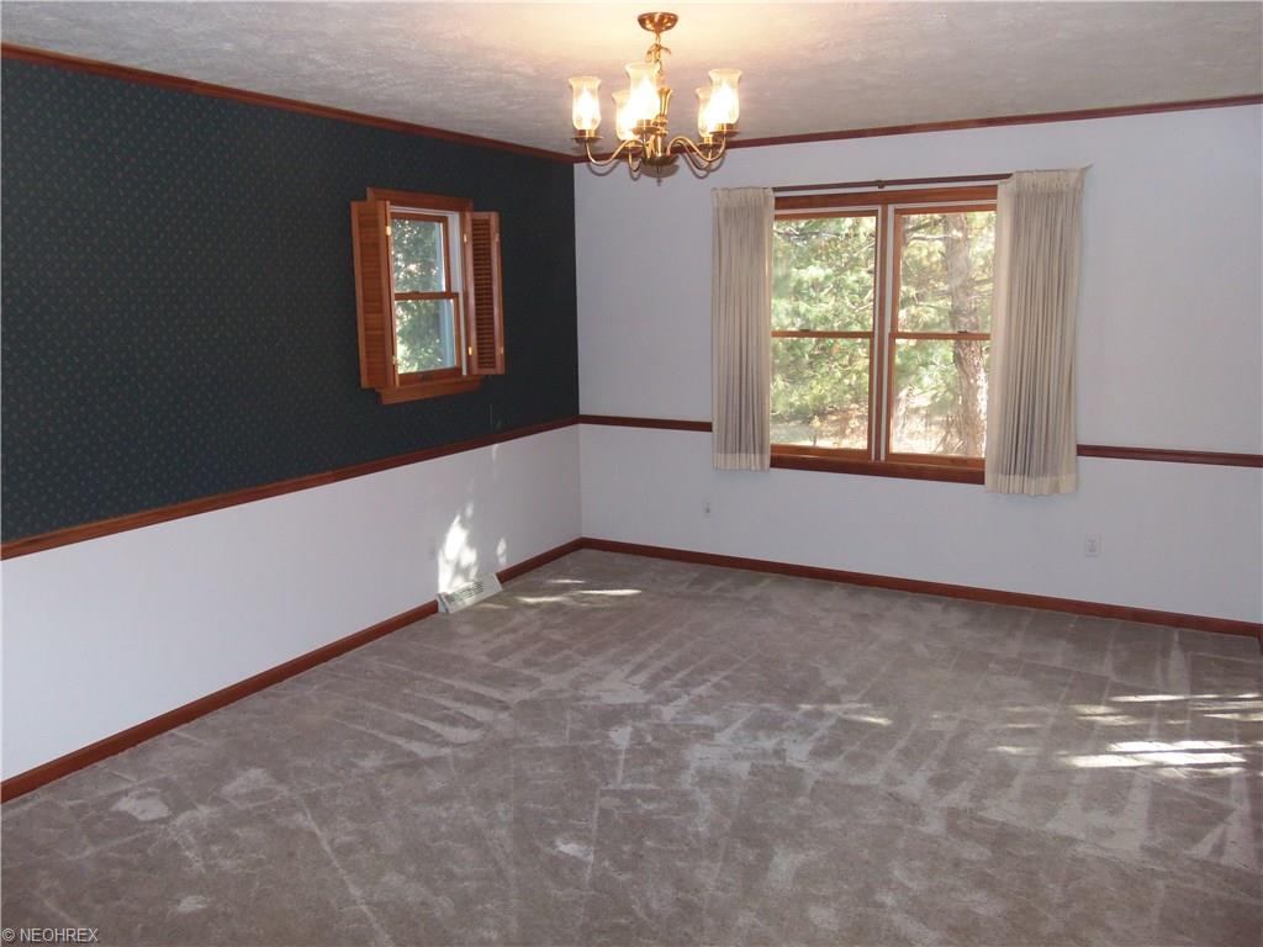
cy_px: 474
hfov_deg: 67.3
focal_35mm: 26
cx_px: 632
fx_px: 949
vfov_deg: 53.1
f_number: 3.2
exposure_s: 1/40
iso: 160
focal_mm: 4.7
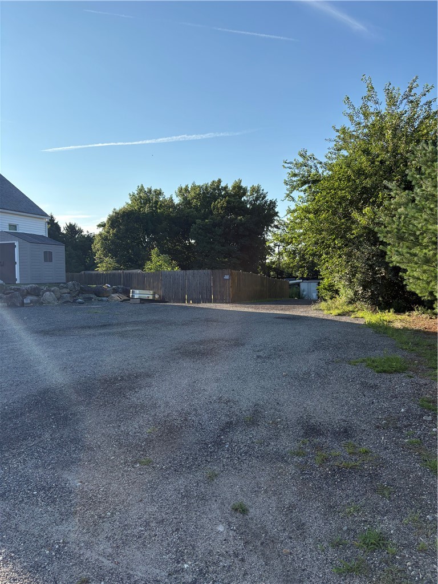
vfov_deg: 67.3
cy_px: 292
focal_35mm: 26
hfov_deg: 53.1
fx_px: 439
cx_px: 219
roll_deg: +0.7
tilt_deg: -1.0
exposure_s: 1/2639
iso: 50
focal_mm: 5.96
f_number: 1.6
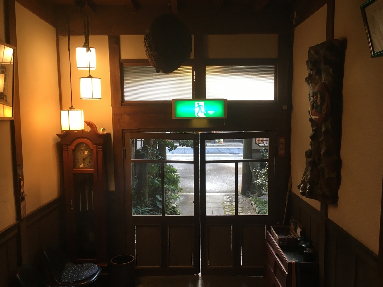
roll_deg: +0.3
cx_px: 192
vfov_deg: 48.2
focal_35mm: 29
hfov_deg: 61.7
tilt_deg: -6.2
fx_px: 321
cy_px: 144
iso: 50
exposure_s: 1/30
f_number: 2.2
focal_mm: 4.15
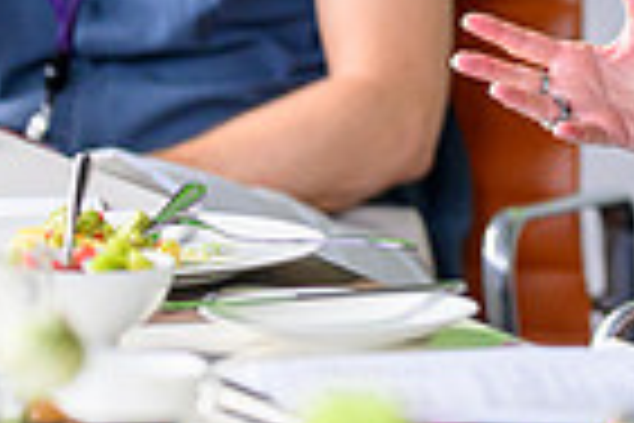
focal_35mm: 562
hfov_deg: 3.7
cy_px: -187
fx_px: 9897
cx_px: 917
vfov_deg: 2.4
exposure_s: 1/1000
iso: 720
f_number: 1.8
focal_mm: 135
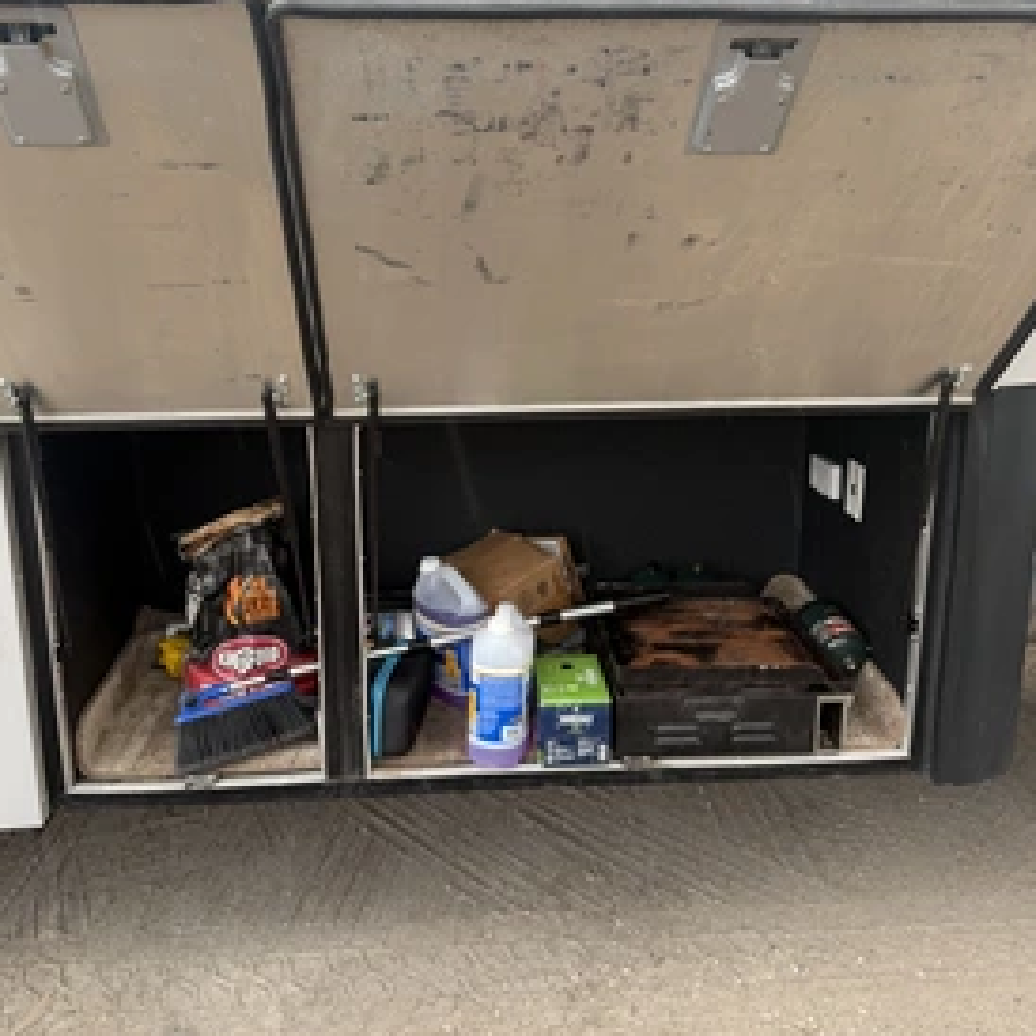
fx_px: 1050
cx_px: 499
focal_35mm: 31
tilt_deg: -8.7
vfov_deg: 52.4
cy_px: 450
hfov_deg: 52.5
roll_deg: +2.3
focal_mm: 6.76
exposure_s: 1/121
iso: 125
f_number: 1.78
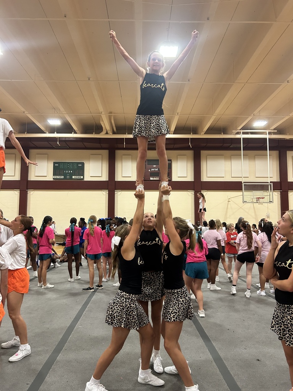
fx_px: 293
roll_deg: -0.4
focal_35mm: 26
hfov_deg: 53.1
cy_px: 196
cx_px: 146
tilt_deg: +5.4
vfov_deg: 67.3
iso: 250
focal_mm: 5.7
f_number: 1.5
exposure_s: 1/60
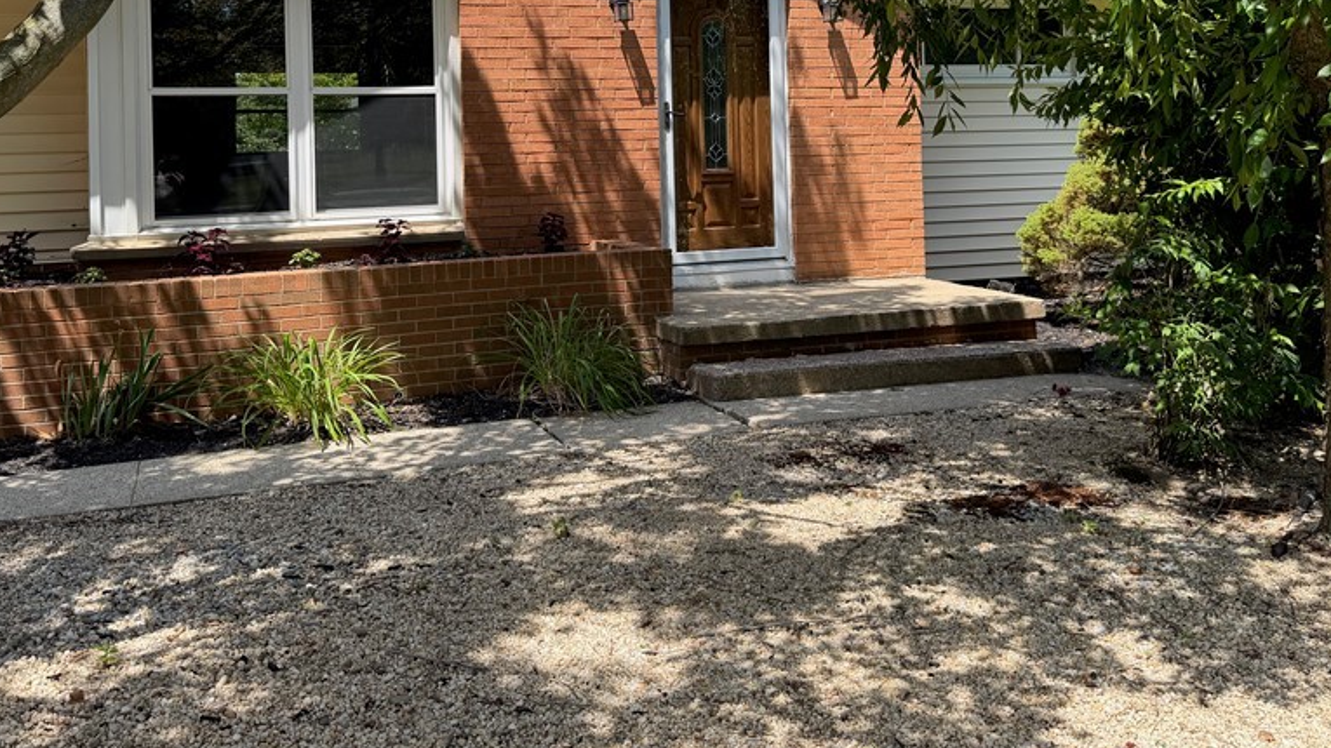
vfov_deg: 32.6
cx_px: 632
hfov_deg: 56.6
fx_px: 1235
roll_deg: +1.1
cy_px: 125
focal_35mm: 35
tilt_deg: -0.5
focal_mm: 6.76
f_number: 1.78
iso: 80
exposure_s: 1/1337
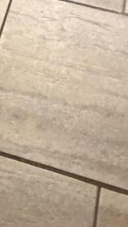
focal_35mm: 89
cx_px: 46
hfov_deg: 13.6
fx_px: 537
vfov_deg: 15.0
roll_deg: +0.1
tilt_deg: -24.9
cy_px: -309
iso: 1250
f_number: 2.2
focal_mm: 2.22
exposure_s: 1/60
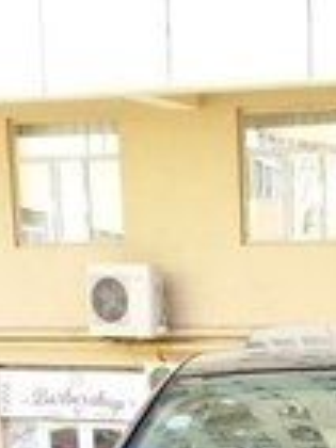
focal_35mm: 110
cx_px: 438
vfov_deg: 15.5
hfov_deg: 13.0
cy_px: 790
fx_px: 1424
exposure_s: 1/162
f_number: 2.2
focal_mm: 3.3
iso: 40
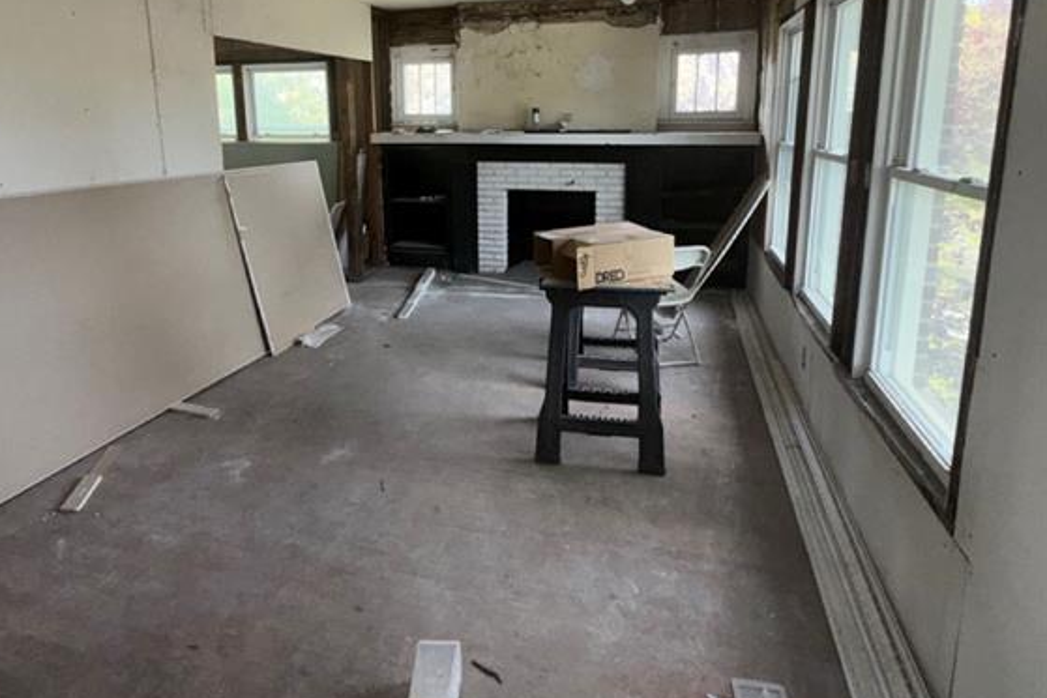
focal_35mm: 20
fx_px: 582
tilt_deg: -8.4
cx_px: 509
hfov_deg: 83.9
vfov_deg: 60.0
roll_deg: +0.4
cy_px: 213
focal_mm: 2.22
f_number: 2.2
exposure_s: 1/122
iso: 80
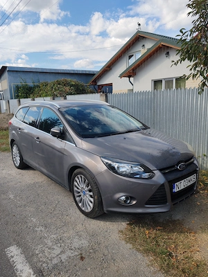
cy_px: 138
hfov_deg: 51.4
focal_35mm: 27
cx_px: 104
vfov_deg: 65.3
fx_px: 216
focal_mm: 6.12
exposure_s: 1/550
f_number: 1.9
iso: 50
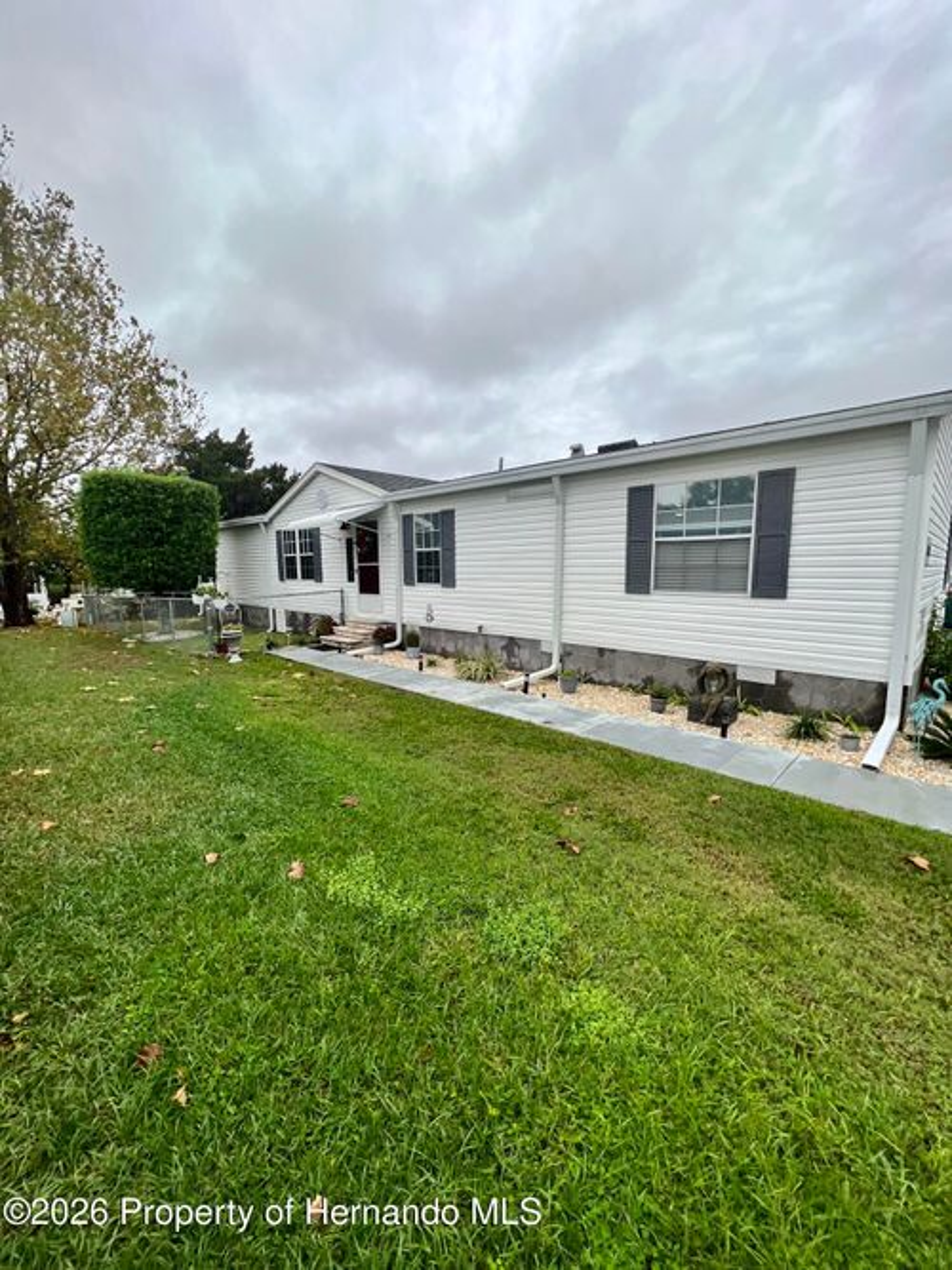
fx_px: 477
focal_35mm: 13
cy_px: 635
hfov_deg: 89.9
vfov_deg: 106.2
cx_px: 476
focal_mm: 1.57
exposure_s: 1/238
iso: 32
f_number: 1.8
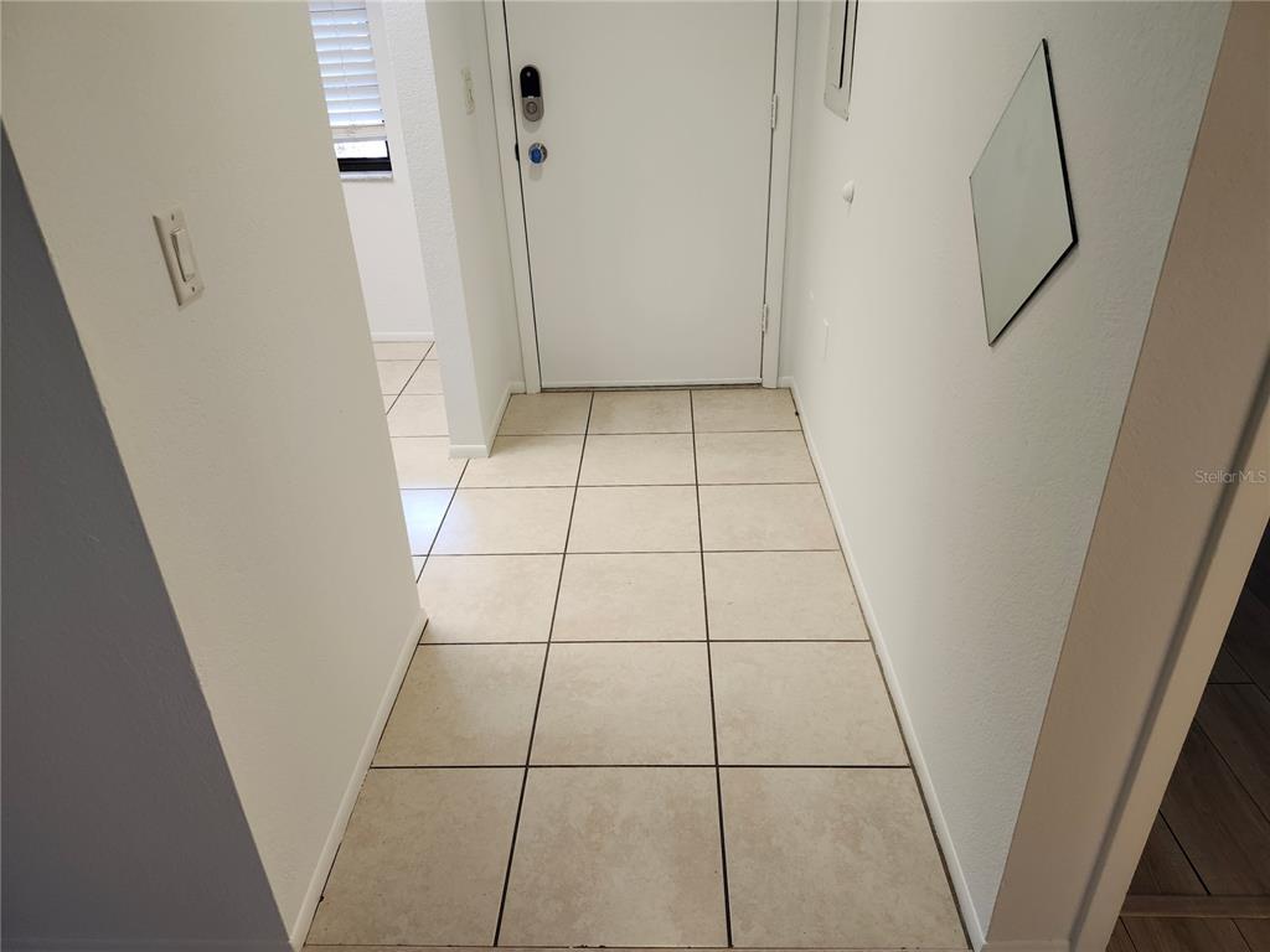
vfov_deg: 58.9
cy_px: 476
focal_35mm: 23
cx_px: 635
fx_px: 844
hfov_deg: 73.9
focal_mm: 5.54
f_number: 1.8
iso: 200
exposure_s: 1/120
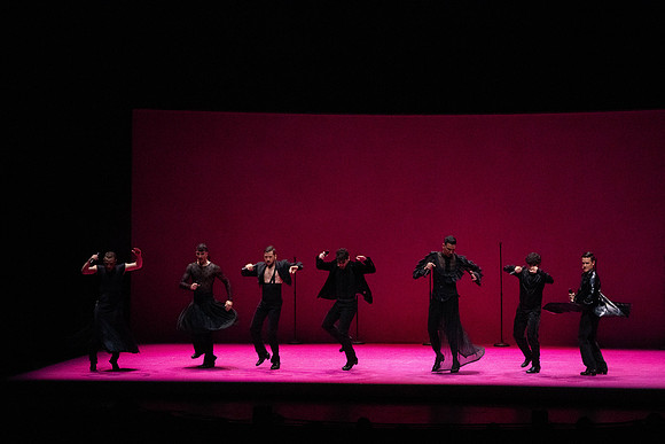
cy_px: 222
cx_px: 332
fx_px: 2494
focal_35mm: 135
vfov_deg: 10.2
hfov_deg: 15.2
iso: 25600
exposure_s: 1/400
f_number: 10
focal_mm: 135
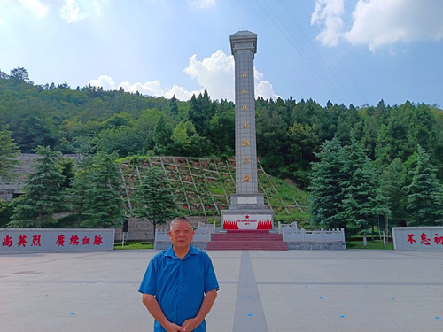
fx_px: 307
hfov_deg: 71.6
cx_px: 222
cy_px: 166
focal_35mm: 24
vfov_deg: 56.8
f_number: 1.75
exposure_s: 1/512
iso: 100
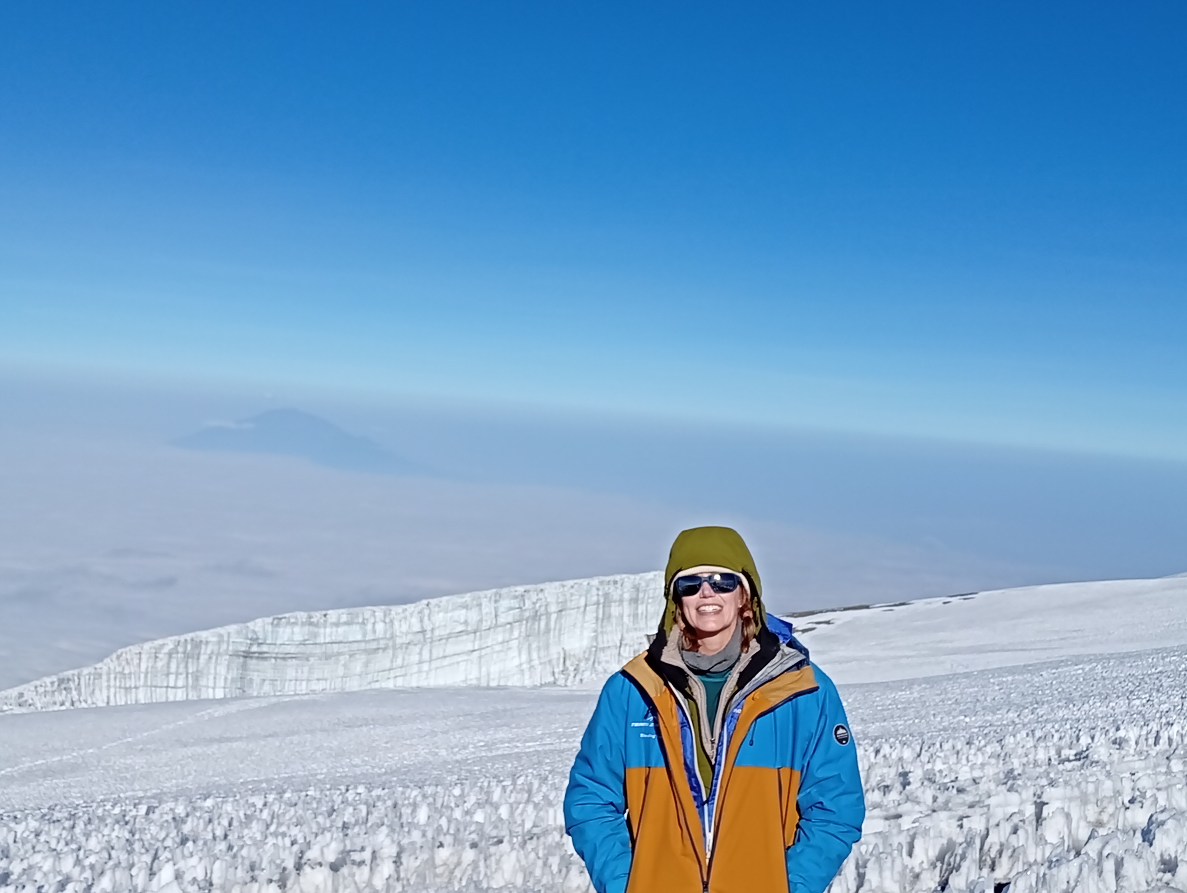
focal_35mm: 54
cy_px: 446
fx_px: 1854
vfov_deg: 27.1
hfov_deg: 35.5
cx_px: 594
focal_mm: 3.84
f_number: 1.8
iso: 50
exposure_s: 1/3717
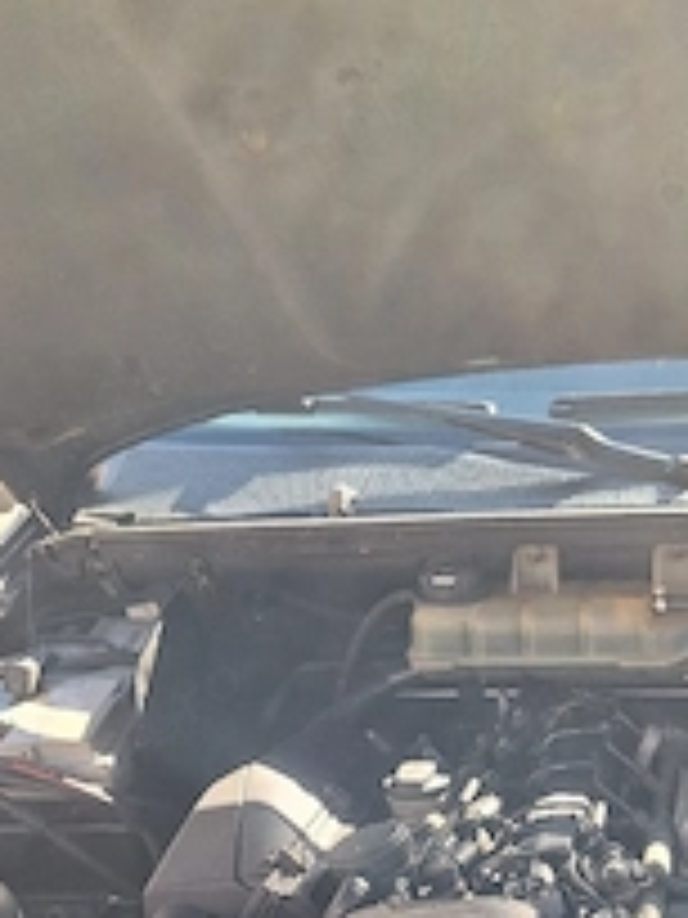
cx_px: 535
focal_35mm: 45
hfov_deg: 31.5
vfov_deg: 39.1
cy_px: 824
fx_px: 1193
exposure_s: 1/238
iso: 40
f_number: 1.8
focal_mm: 5.54
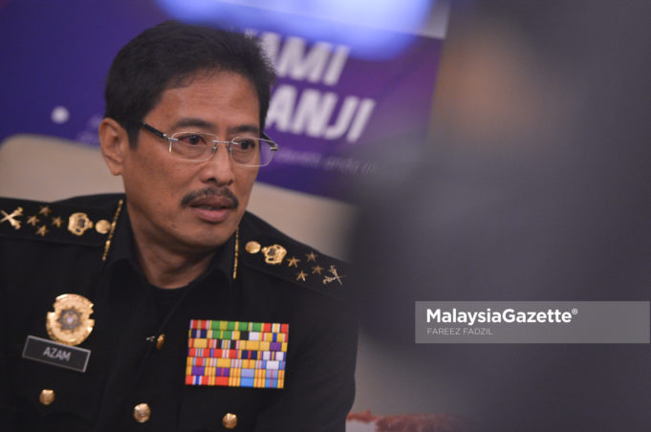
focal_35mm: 155
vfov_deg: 8.8
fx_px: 2799
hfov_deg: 13.3
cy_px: 216
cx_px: 326
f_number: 2.8
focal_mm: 155
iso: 1600
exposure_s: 1/160
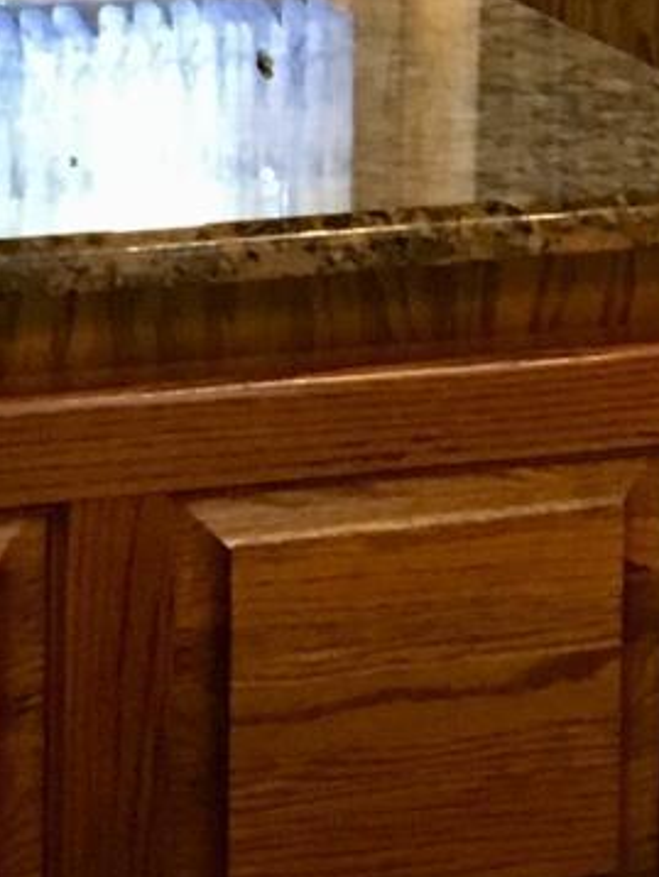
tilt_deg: -8.0
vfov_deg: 11.9
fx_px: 4107
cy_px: -149
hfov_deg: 9.1
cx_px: 759
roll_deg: -2.0
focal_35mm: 162
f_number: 2.2
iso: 160
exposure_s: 1/30
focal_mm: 4.15
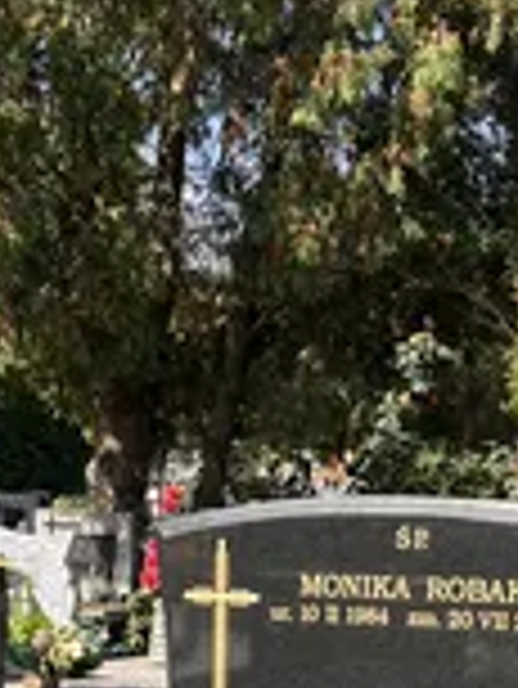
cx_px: 45
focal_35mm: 102
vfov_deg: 18.1
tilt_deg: -9.0
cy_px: 863
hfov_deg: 14.4
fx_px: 2032
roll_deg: -0.8
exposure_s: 1/1377
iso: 50
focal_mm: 5.7
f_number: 1.5
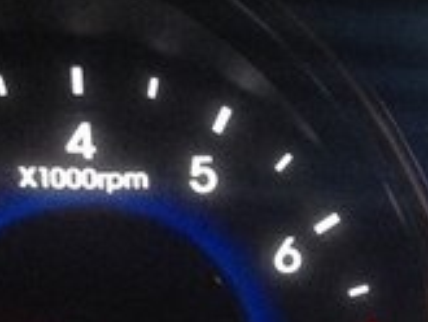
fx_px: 1633
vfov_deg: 10.9
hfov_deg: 14.5
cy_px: 453
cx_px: 506
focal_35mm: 132
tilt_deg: -17.7
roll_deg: -1.6
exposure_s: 1/20
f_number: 2.4
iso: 320
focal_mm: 4.12
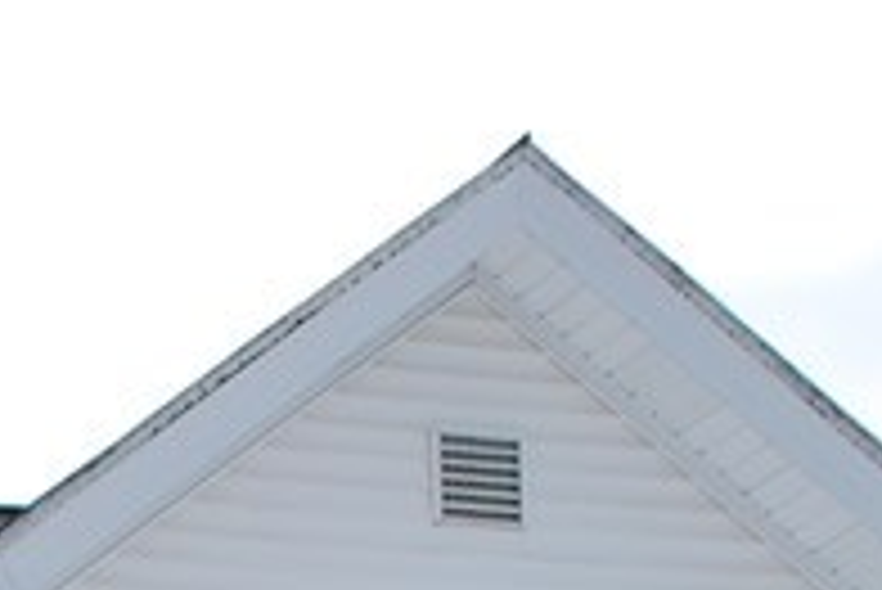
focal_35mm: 216
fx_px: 5296
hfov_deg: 9.1
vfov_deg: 6.0
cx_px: -758
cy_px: 1617
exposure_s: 1/320
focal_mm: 26
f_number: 9
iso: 100
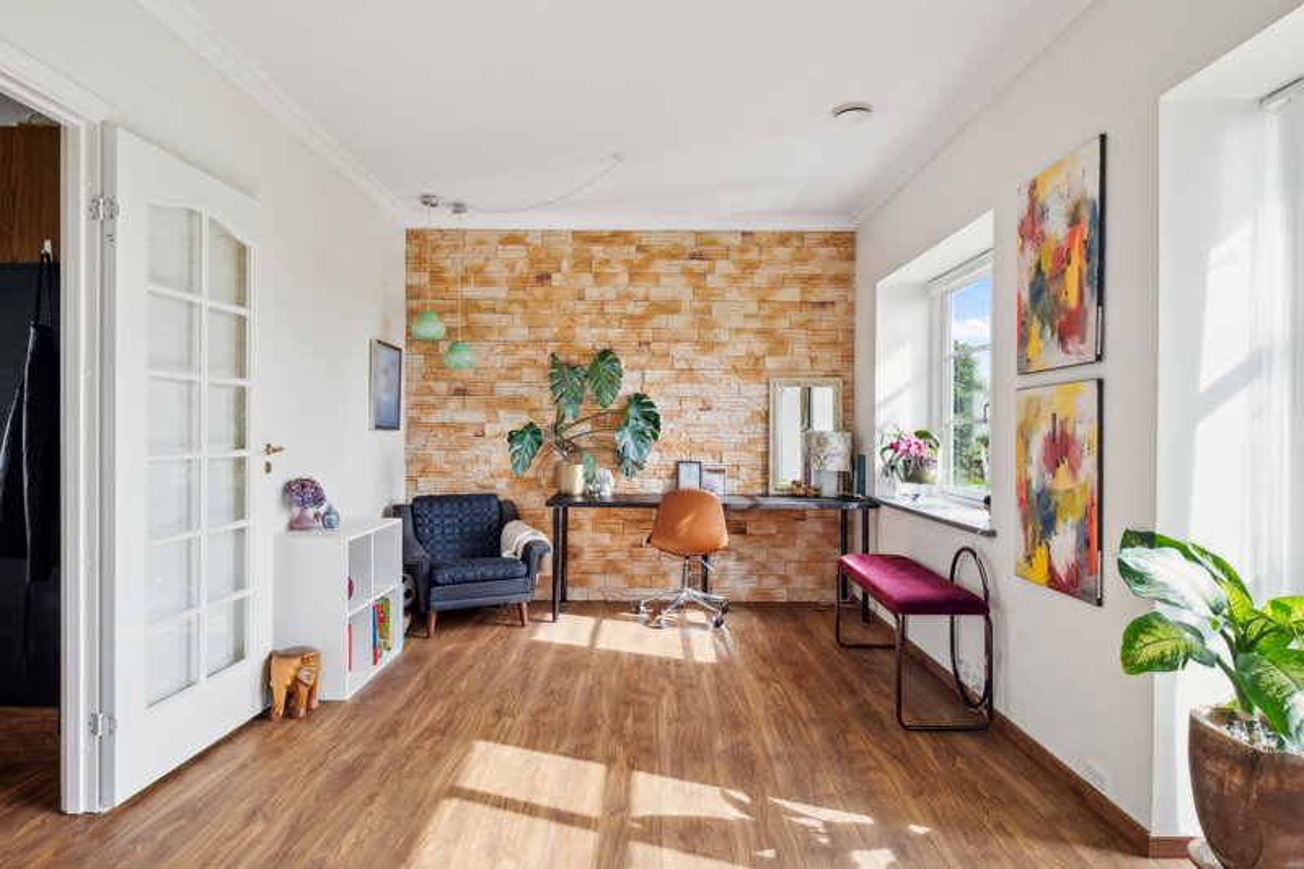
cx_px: 652
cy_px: 434
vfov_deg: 61.9
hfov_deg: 84.0
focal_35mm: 20
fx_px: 724
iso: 500
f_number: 8
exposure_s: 1/13
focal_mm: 13.2
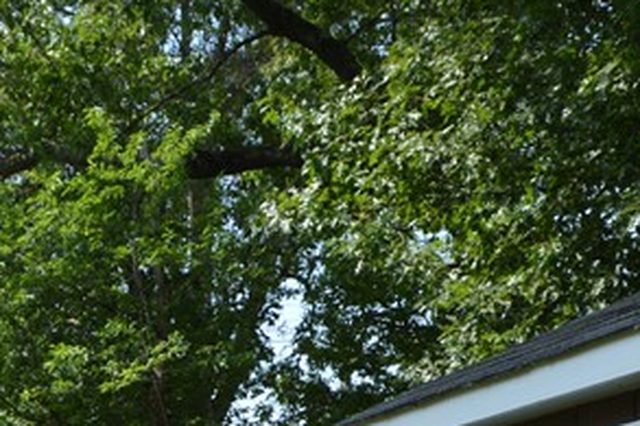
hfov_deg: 20.0
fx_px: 1777
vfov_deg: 12.8
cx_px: 69
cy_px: 673
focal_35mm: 100
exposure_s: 1/160
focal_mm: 18
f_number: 6.3
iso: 100
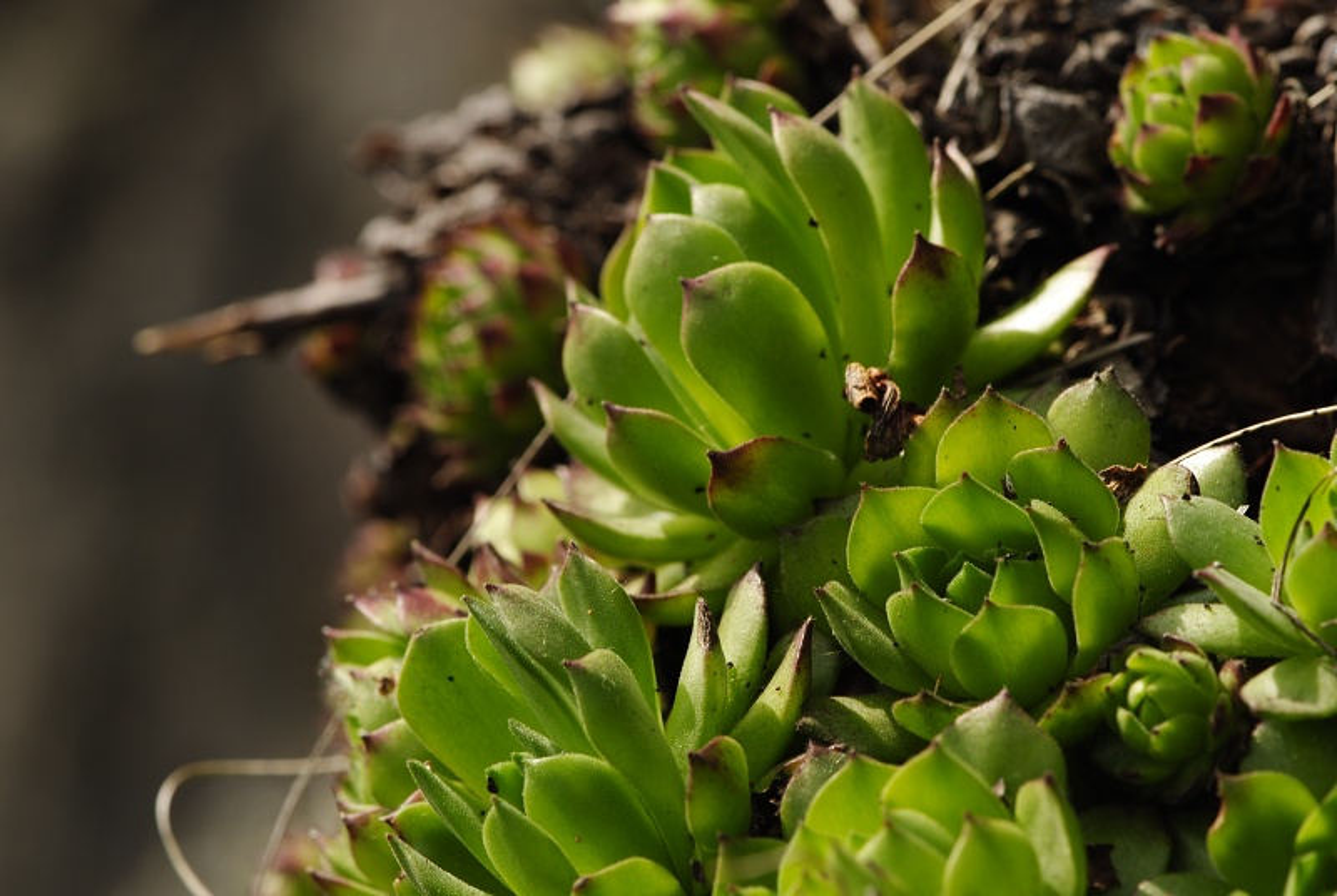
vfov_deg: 10.8
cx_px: 668
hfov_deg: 16.0
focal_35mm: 128
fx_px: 4742
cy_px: 448
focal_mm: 85
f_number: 9
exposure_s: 1/160
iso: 100
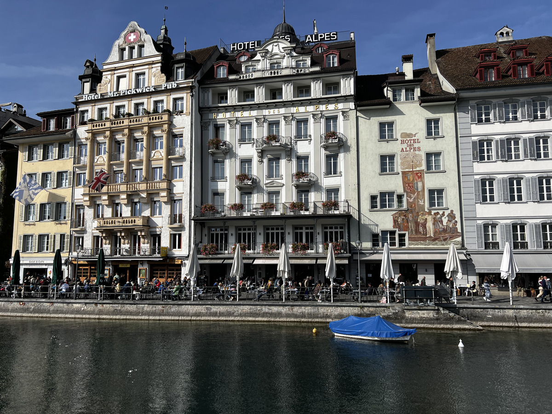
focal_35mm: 26
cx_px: 276
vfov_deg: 53.1
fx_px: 415
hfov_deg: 67.3
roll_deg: +0.8
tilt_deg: +6.6
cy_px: 207
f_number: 1.5
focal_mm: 5.7
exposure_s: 1/6579
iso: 50
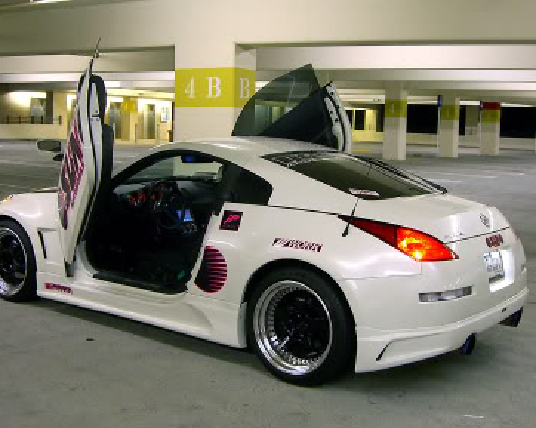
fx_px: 650
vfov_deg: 36.4
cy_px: 210
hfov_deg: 44.8
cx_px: 252
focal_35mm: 41
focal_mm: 7.9
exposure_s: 1
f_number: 8
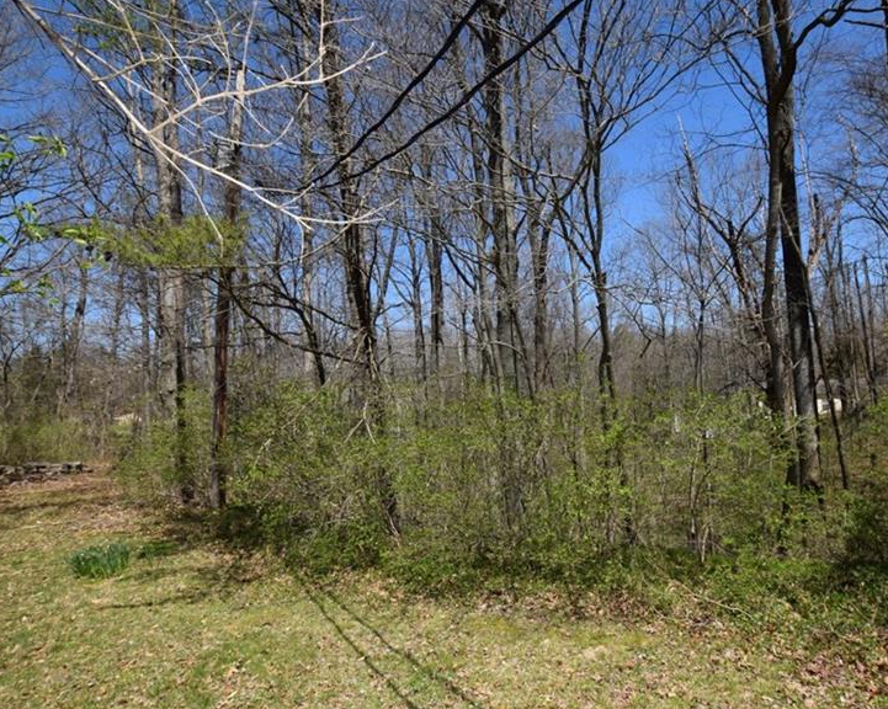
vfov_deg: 68.1
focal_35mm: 20
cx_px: 536
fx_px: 525
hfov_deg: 79.4
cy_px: 353
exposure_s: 1/200
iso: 100
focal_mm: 10
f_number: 9
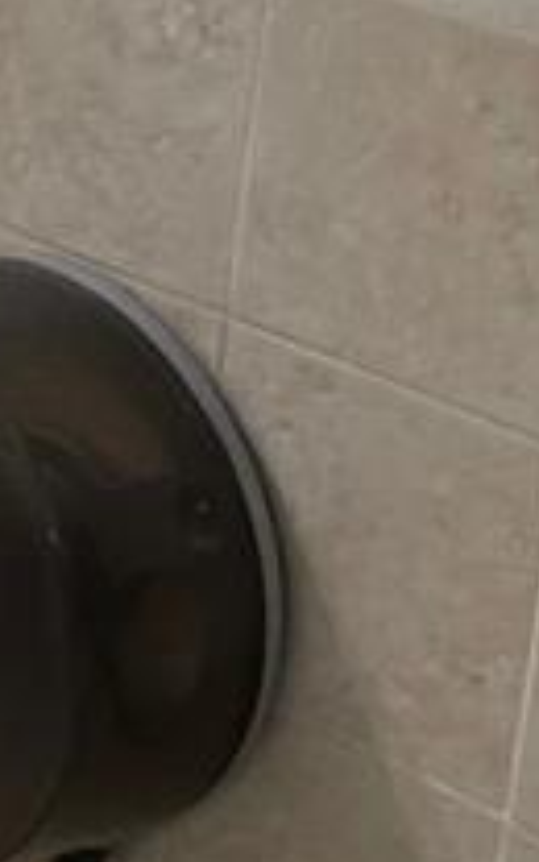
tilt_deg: -15.6
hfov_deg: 7.2
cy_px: -108
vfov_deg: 12.9
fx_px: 3737
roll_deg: -1.3
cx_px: -1157
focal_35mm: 159
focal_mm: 4.2
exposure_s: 1/120
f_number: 1.6
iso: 40
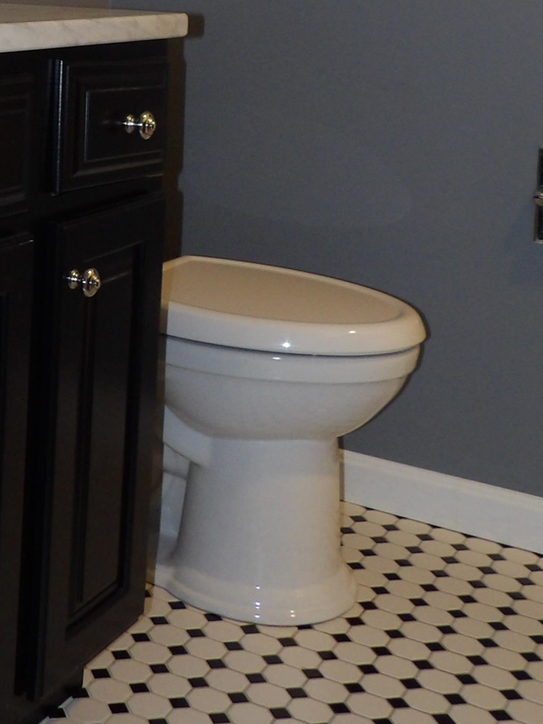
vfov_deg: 30.1
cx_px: 15
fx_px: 1275
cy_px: 49
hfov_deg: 23.2
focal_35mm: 61
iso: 200
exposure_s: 1/25
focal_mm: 4.3
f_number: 3.2
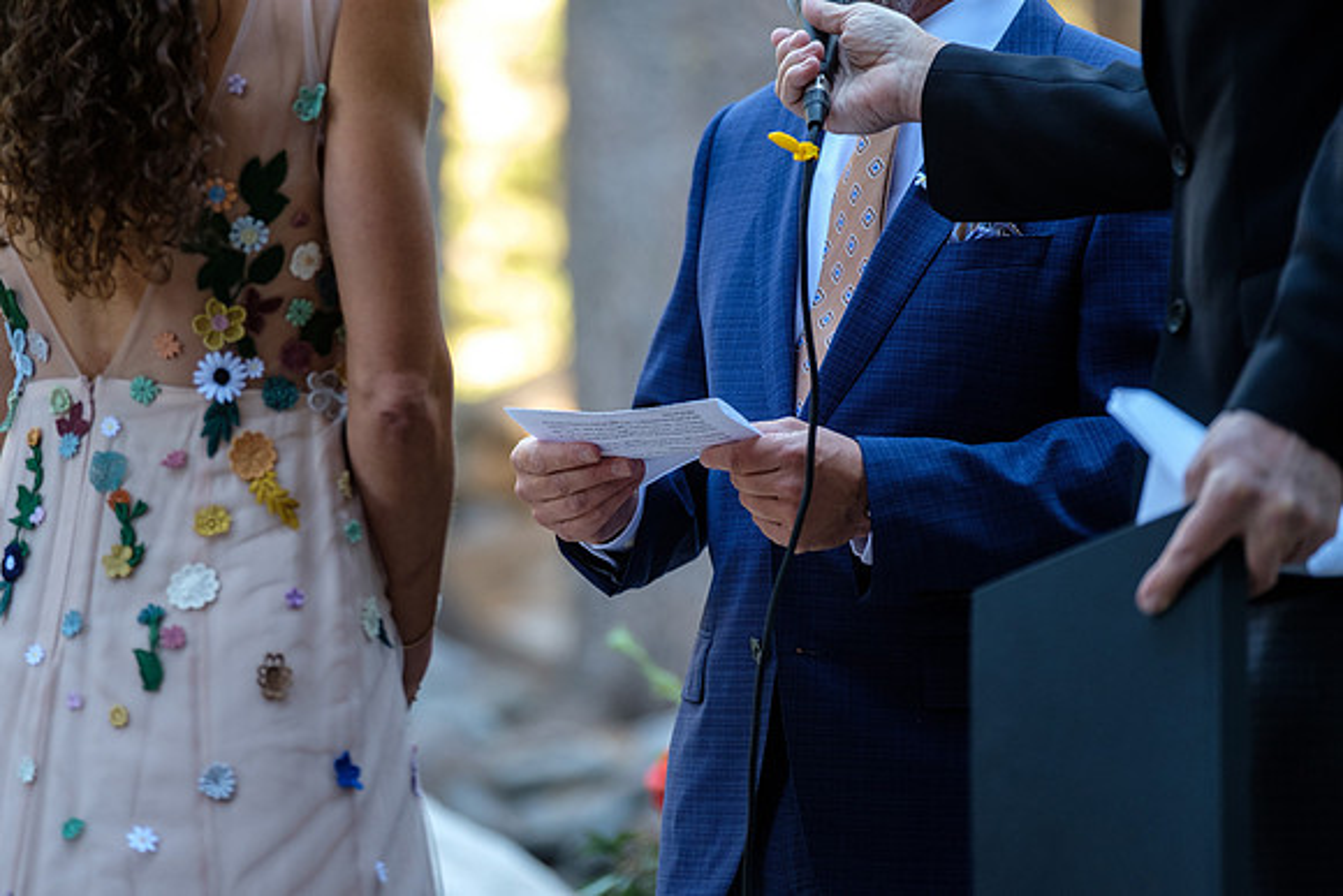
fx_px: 7836
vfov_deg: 6.5
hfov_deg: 9.8
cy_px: 448
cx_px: 672
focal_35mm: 210
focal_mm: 140
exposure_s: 1/125
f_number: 2.8
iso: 1000
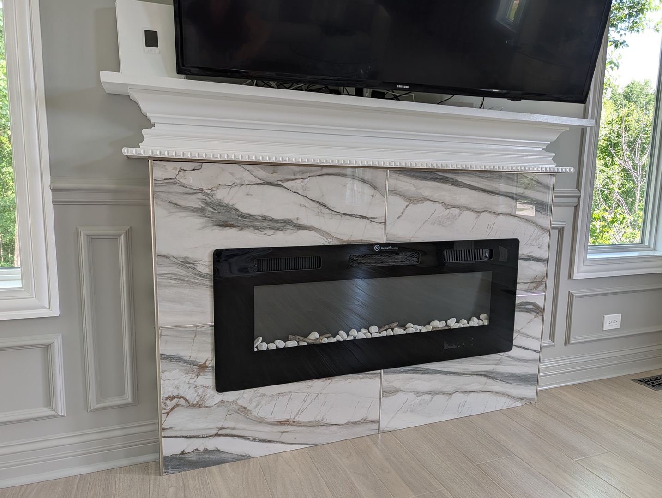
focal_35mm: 24
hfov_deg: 71.5
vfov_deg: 56.9
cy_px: 249
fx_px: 460
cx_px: 331
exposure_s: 1/50.2
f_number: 1.68
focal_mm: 6.9
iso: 14
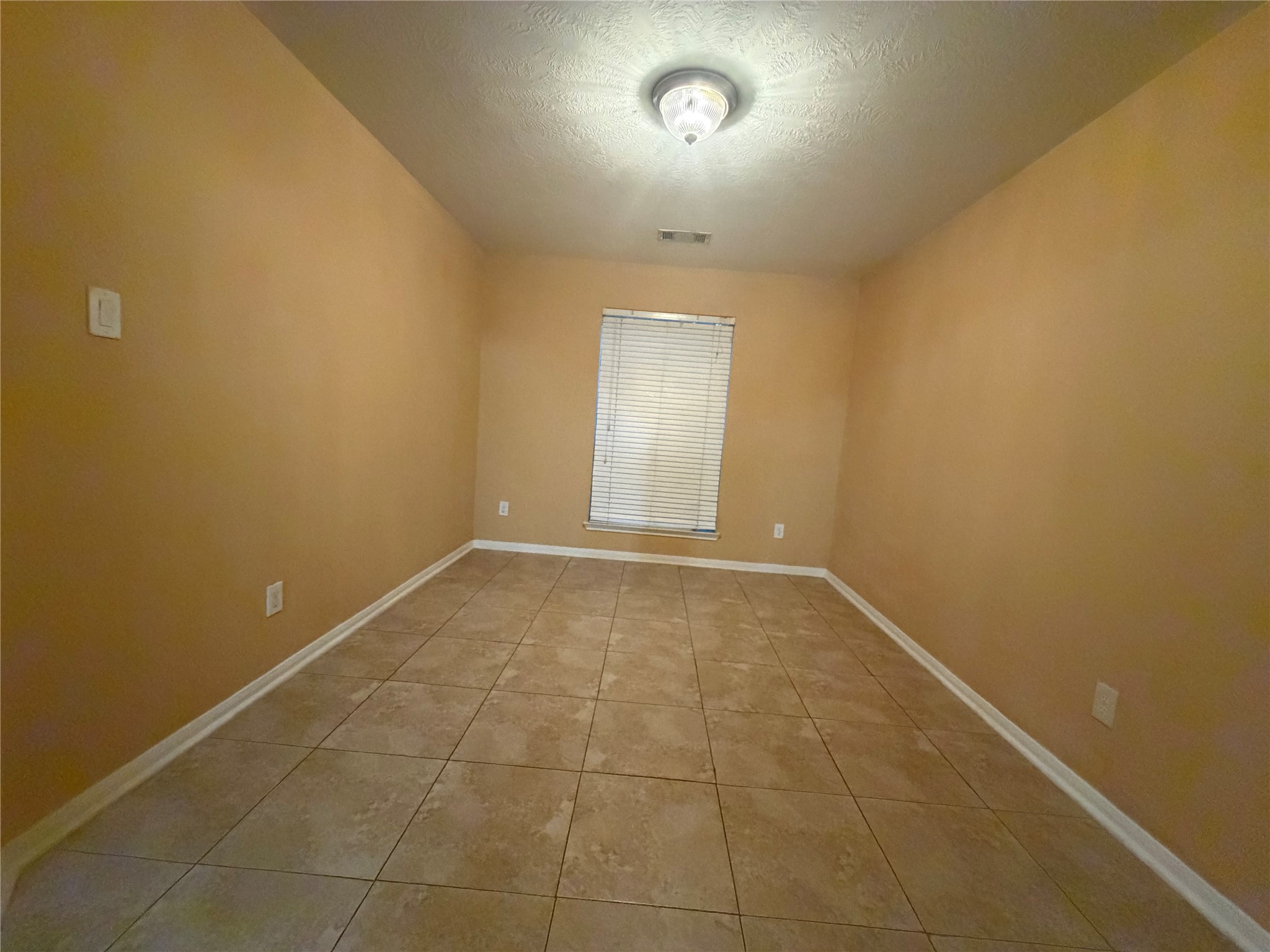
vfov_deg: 85.7
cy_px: 476
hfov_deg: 102.1
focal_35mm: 14
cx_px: 635
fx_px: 514
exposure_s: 1/60
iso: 1000
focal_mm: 2.22
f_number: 2.2
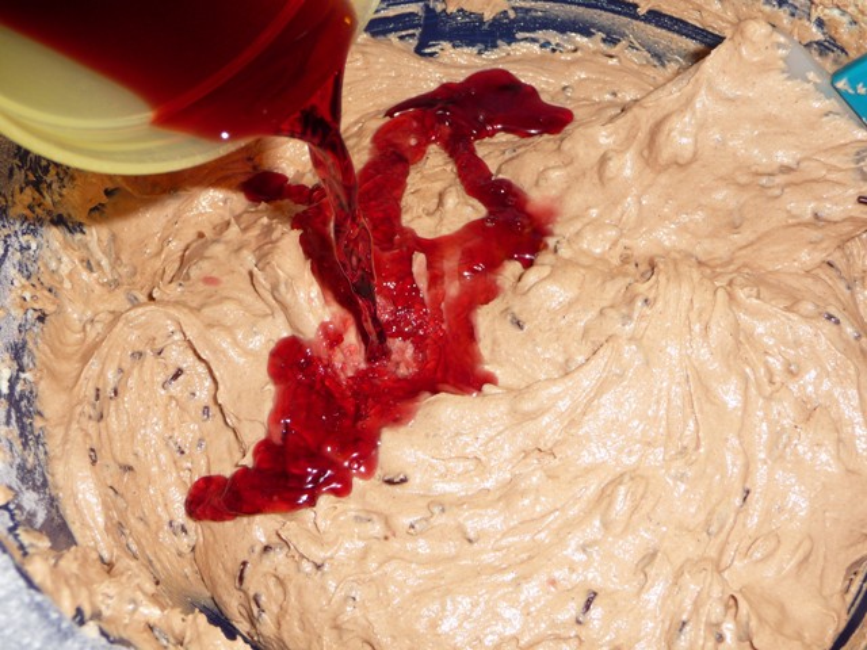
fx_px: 1202
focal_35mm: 48
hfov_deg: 39.7
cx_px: 434
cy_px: 325
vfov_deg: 30.3
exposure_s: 1/30
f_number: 4.2
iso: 100
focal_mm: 8
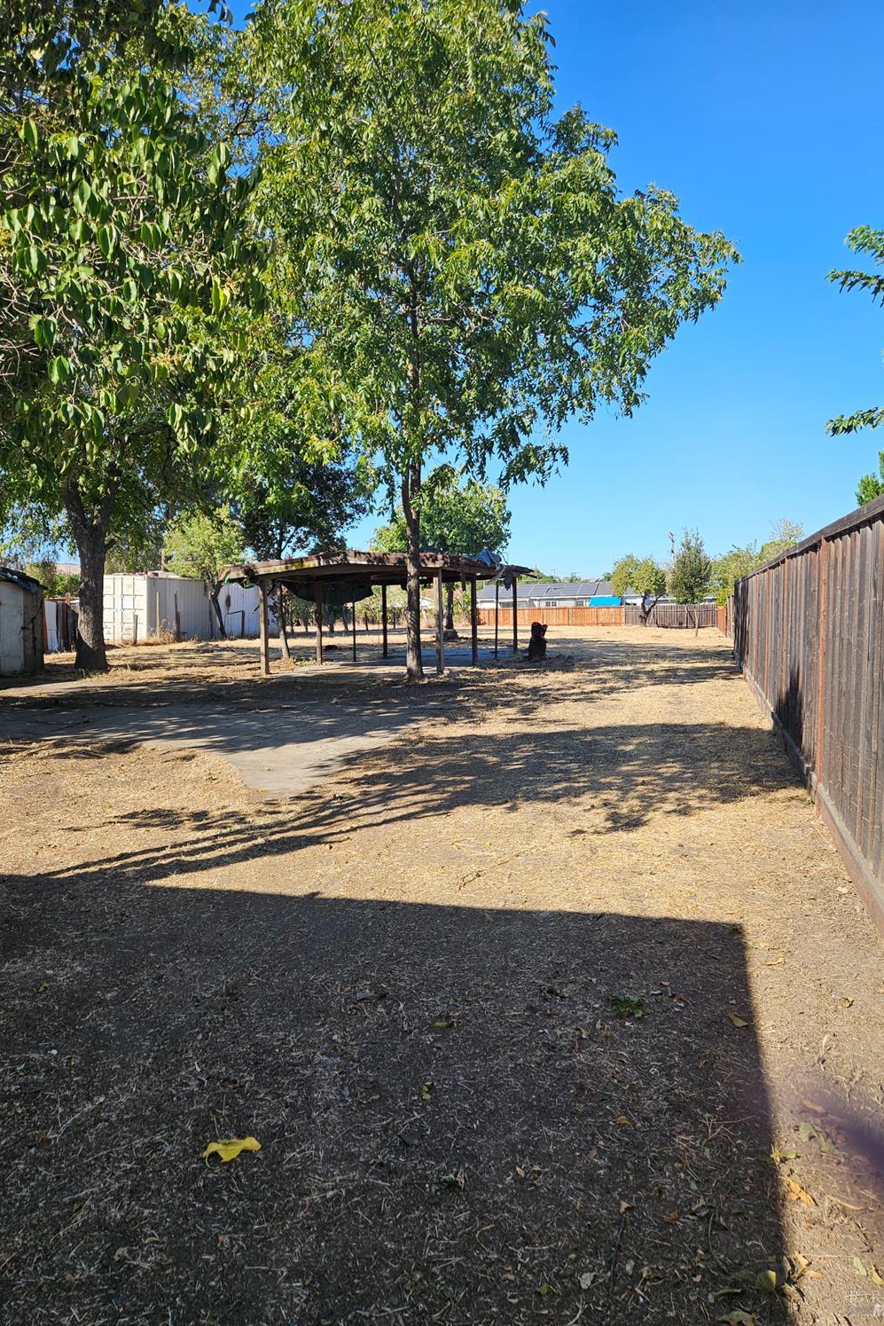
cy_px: 663
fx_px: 884
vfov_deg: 73.7
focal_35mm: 24
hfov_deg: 53.1
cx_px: 422
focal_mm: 5.4
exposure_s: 1/1114
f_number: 1.8
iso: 25
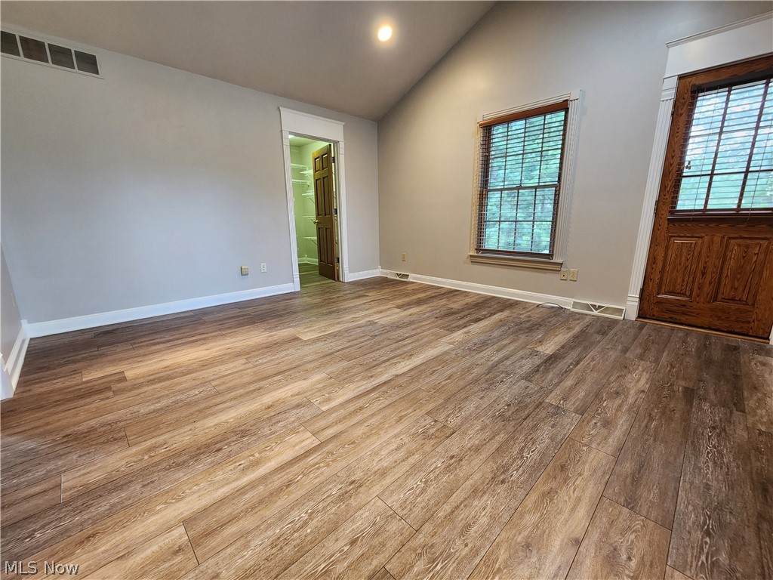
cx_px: 386
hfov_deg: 106.2
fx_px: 290
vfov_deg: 89.9
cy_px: 290
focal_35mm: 13
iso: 320
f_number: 2.2
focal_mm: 2.2
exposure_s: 1/60
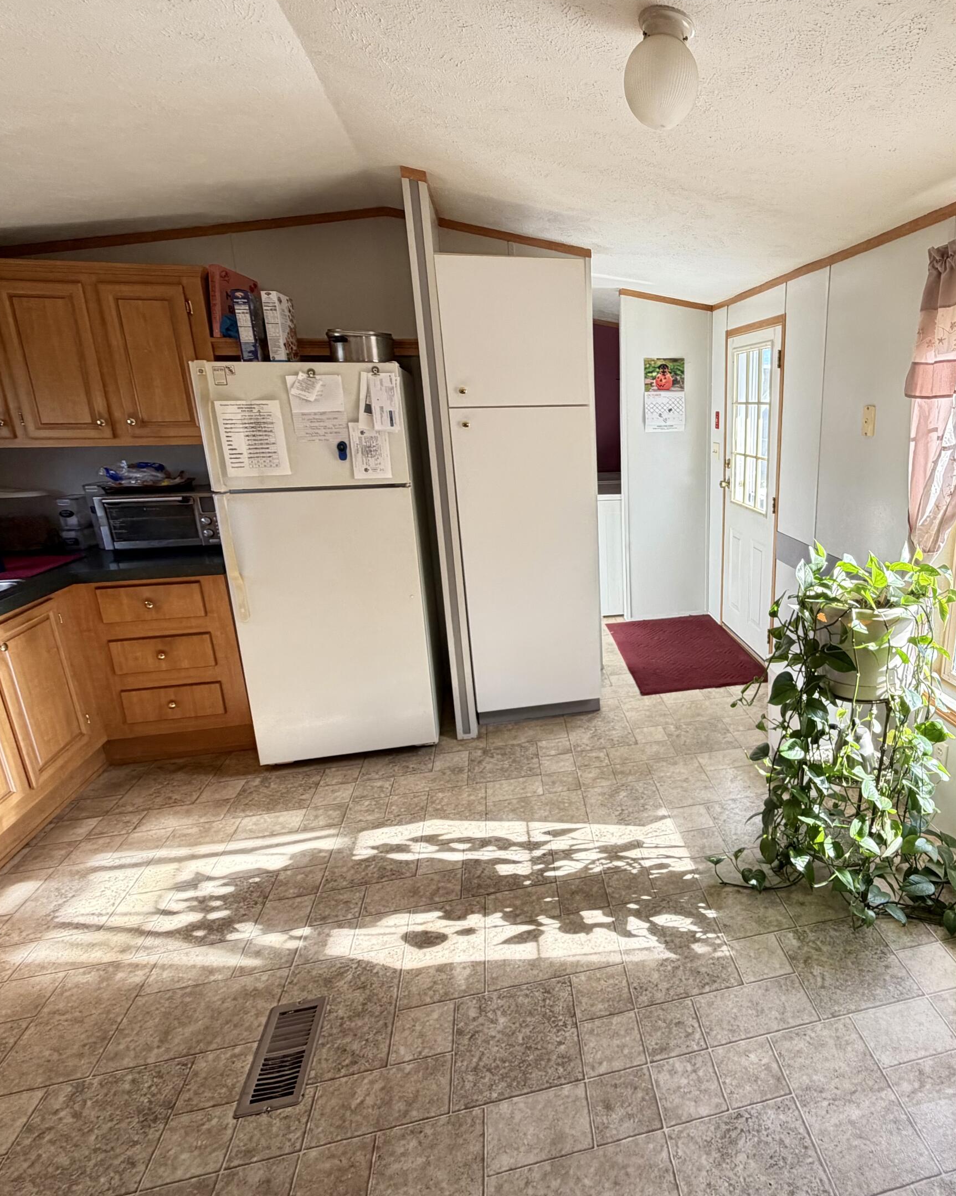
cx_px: 667
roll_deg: +0.7
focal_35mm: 19
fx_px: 672
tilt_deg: -15.2
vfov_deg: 83.3
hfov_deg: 68.1
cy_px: 580
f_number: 2.2
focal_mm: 2.22
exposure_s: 1/121
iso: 200
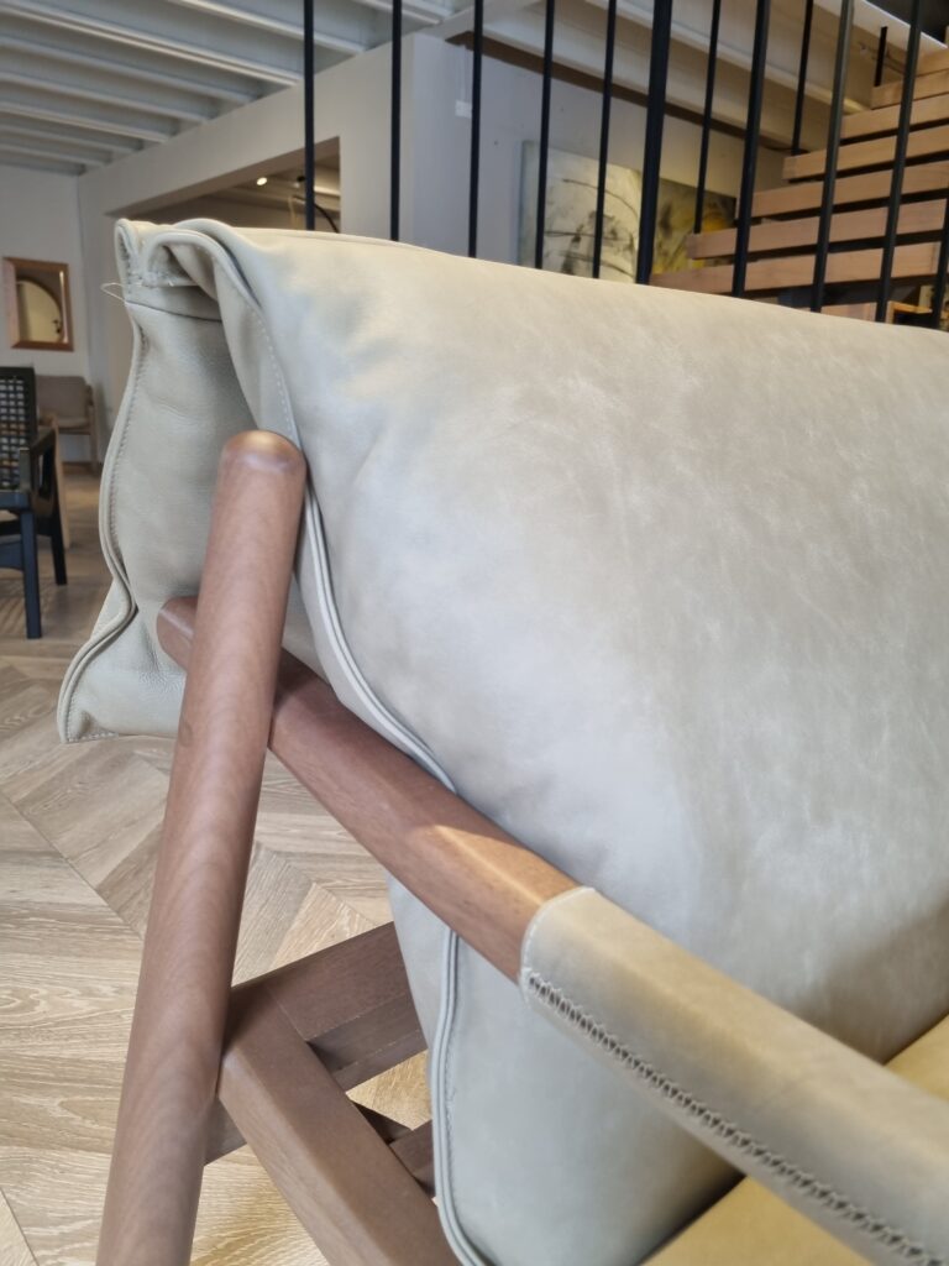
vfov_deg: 67.3
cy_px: 633
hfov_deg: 53.1
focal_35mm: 26
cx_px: 474
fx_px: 950
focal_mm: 5.4
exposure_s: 1/50
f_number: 1.8
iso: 250
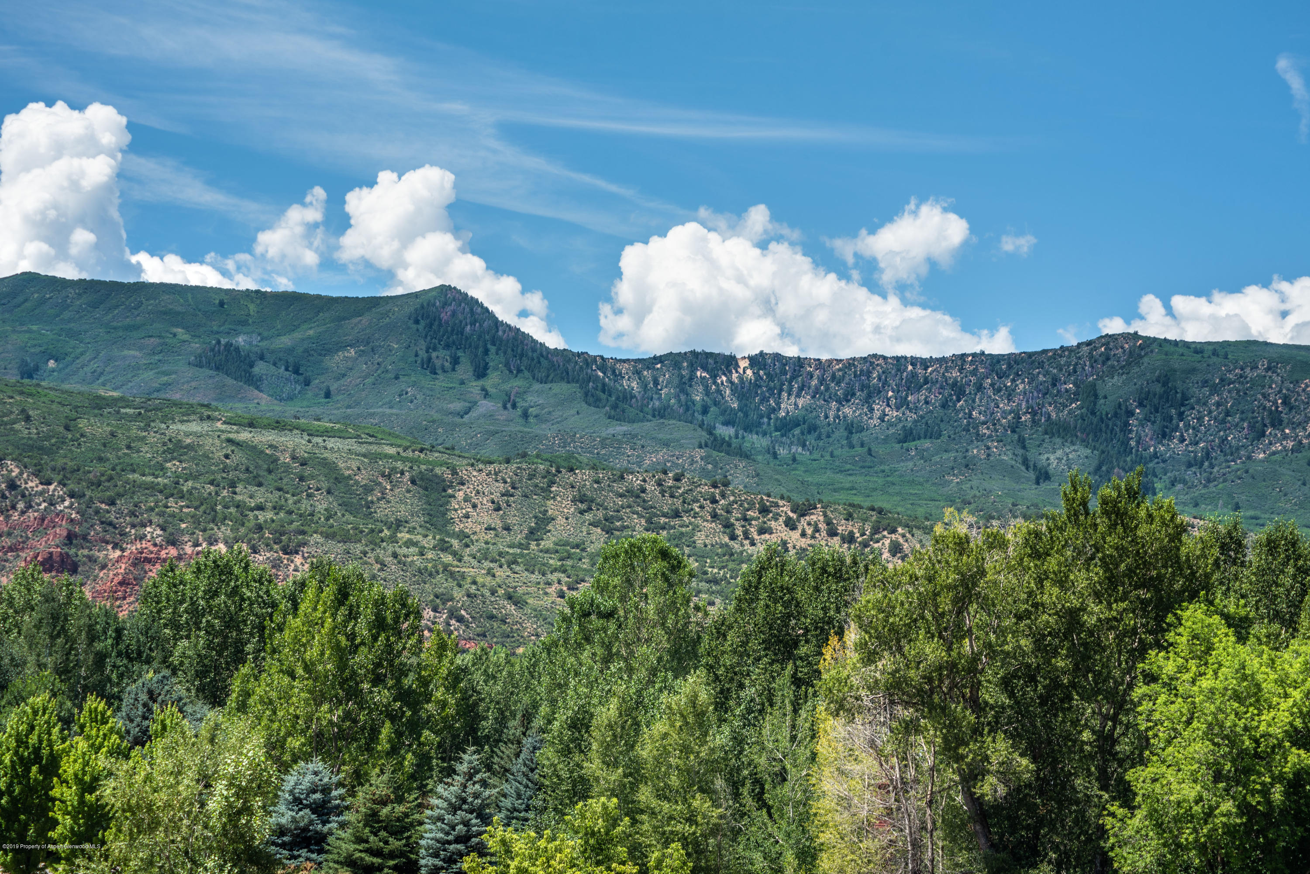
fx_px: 3458
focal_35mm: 95
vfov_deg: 14.4
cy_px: 437
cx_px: 655
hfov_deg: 21.5
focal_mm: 95
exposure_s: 1/320
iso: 100
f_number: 8
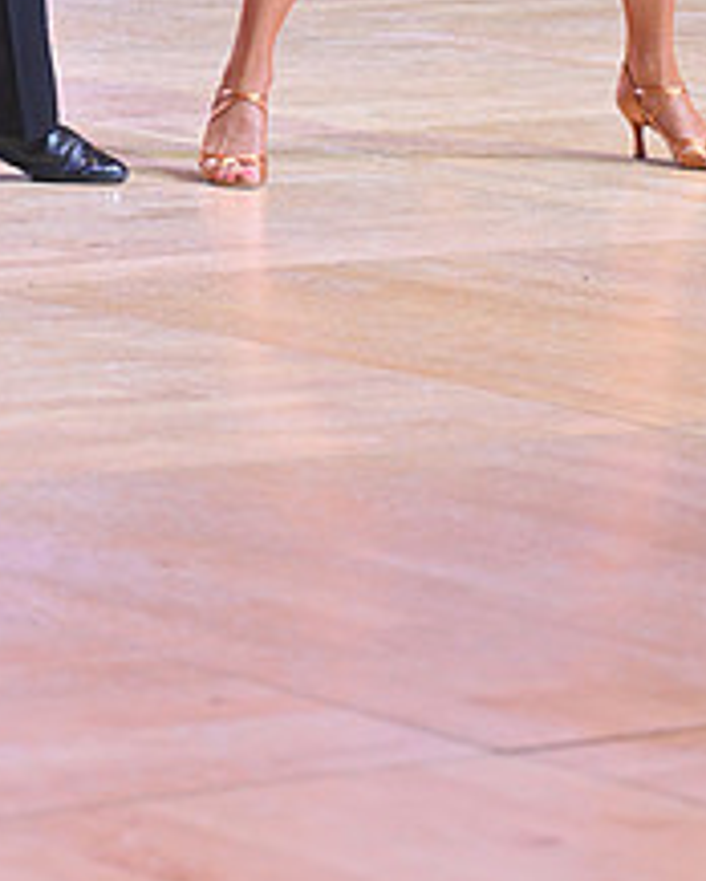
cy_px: -272
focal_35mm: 246
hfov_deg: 6.3
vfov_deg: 7.8
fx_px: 6416
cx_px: 71
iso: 2000
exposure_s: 1/250
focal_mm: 98
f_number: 4
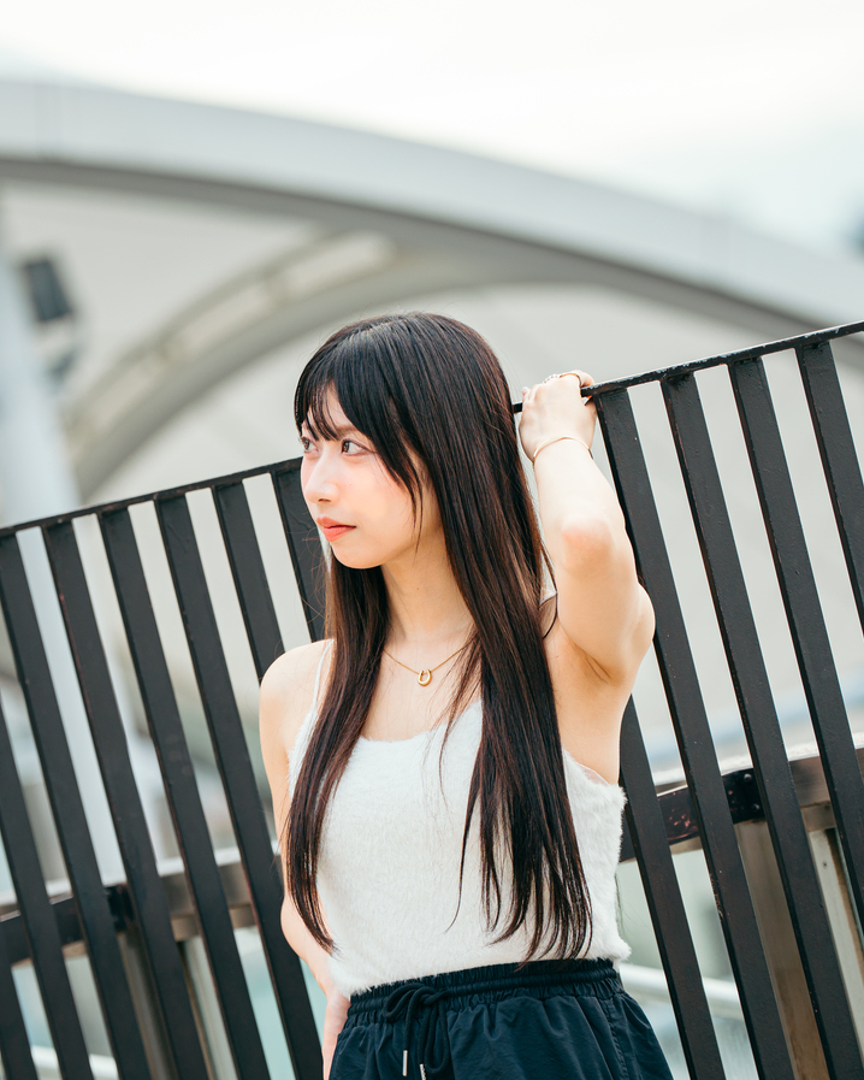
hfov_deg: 6.3
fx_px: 7797
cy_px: 643
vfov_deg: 7.9
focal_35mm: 244
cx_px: 432
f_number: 2.8
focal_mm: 144
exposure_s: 1/400
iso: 125
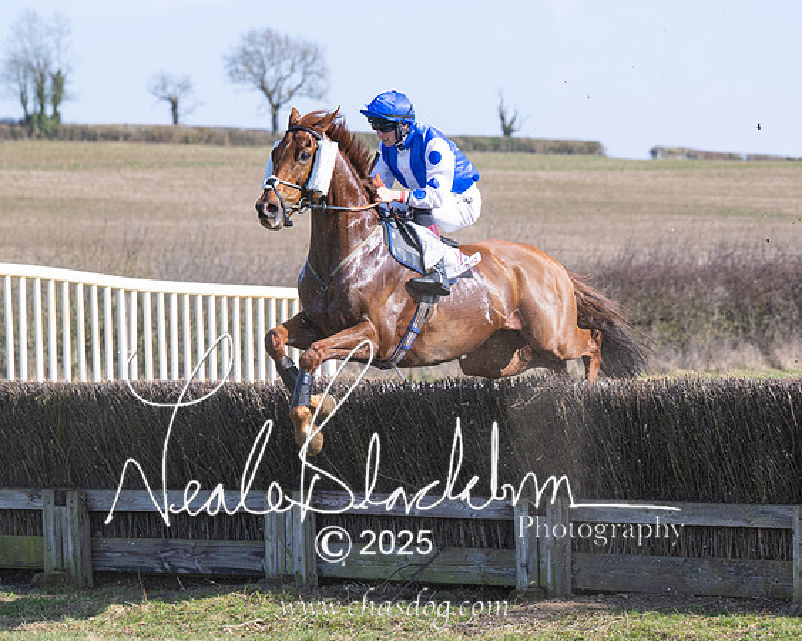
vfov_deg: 10.0
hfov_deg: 12.5
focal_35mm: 154
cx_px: 428
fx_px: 3654
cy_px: 352
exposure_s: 1/1600
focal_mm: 99
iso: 200
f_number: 4
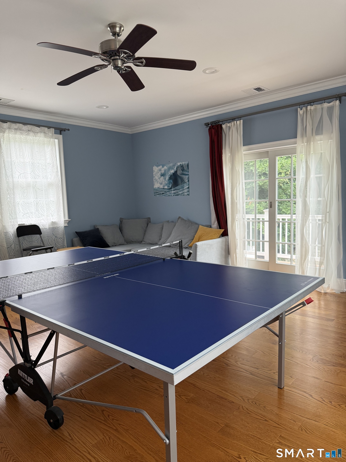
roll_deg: +1.5
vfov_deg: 71.6
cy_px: 231
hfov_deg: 56.8
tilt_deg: -5.5
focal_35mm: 24
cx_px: 173
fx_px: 320
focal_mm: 6.76
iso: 200
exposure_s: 1/96
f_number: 1.78
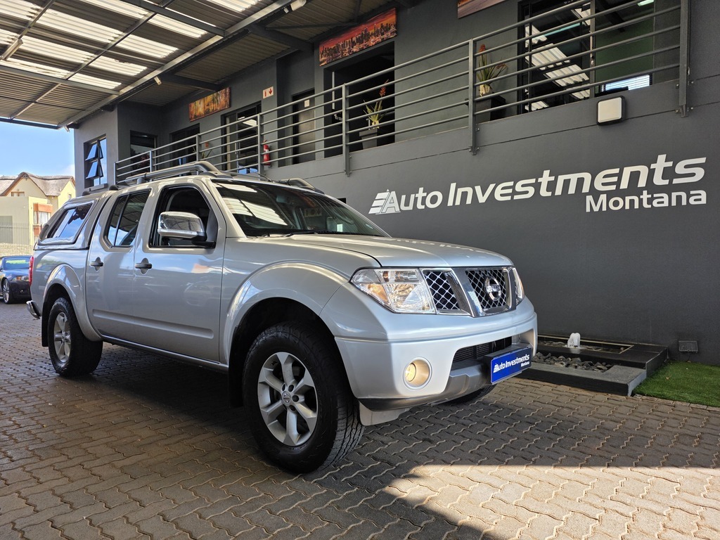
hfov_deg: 73.9
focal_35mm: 23
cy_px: 270
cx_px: 360
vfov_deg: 58.9
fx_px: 478
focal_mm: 6.25
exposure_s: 1/359
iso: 32
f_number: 1.7
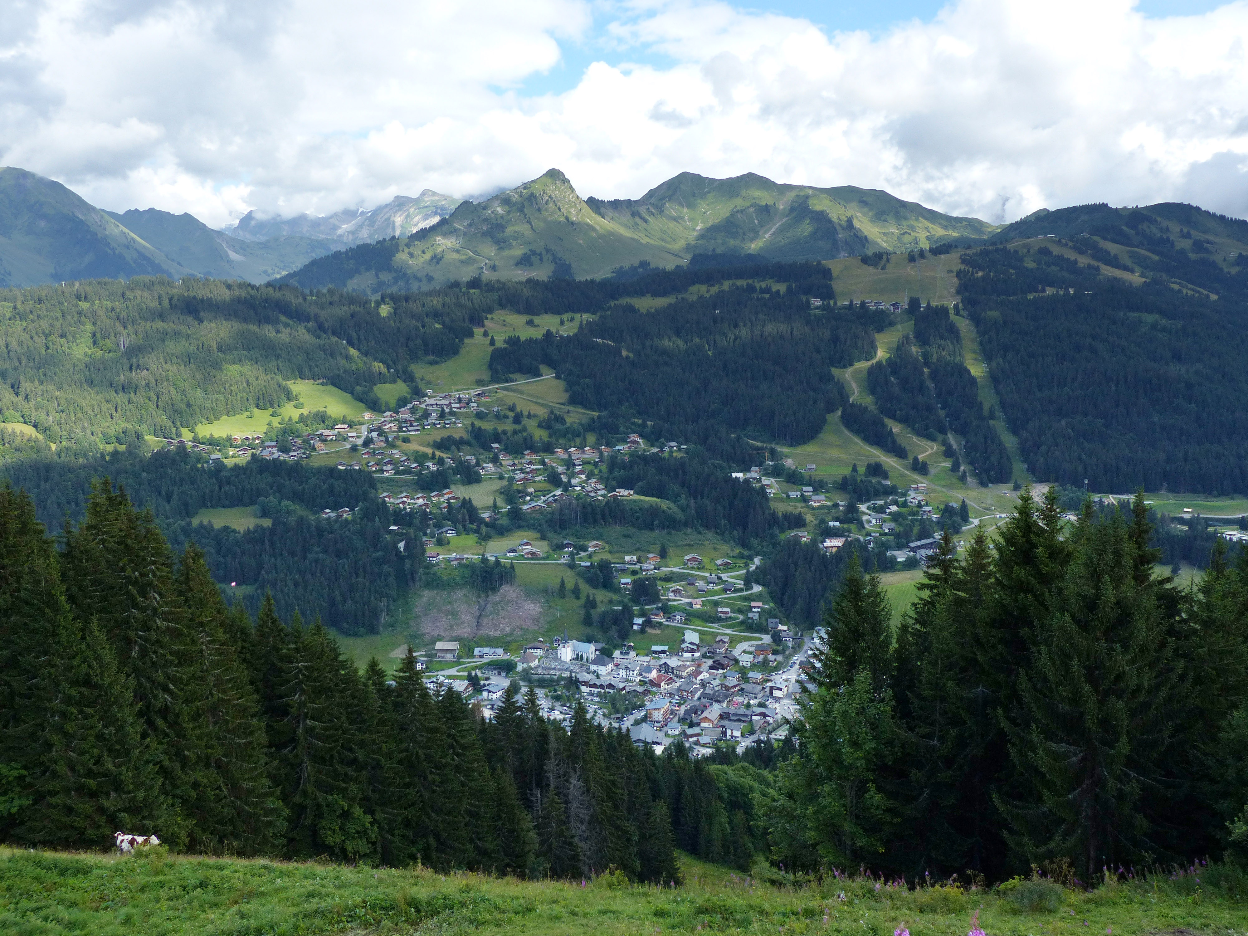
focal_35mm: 34
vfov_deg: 41.8
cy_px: 468
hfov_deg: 54.0
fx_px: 1226
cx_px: 624
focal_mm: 6.2
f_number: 4
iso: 100
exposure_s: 1/640
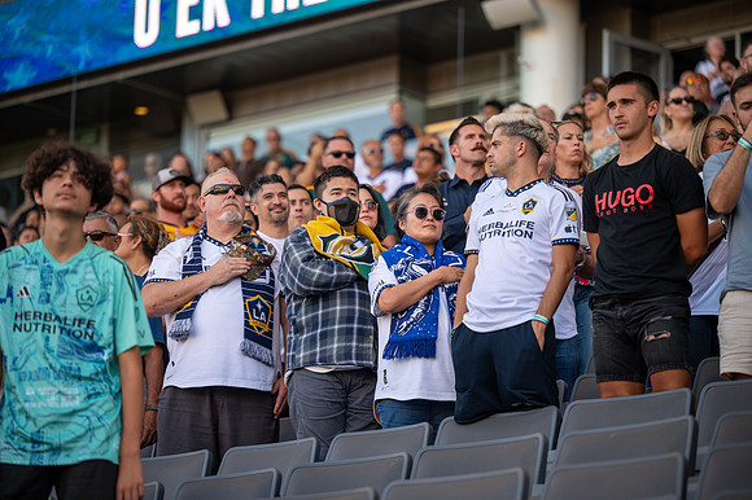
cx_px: 376
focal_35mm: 140
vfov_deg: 9.8
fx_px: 2923
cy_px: 250
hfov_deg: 14.7
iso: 320
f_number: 2.8
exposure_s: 1/1000
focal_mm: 140
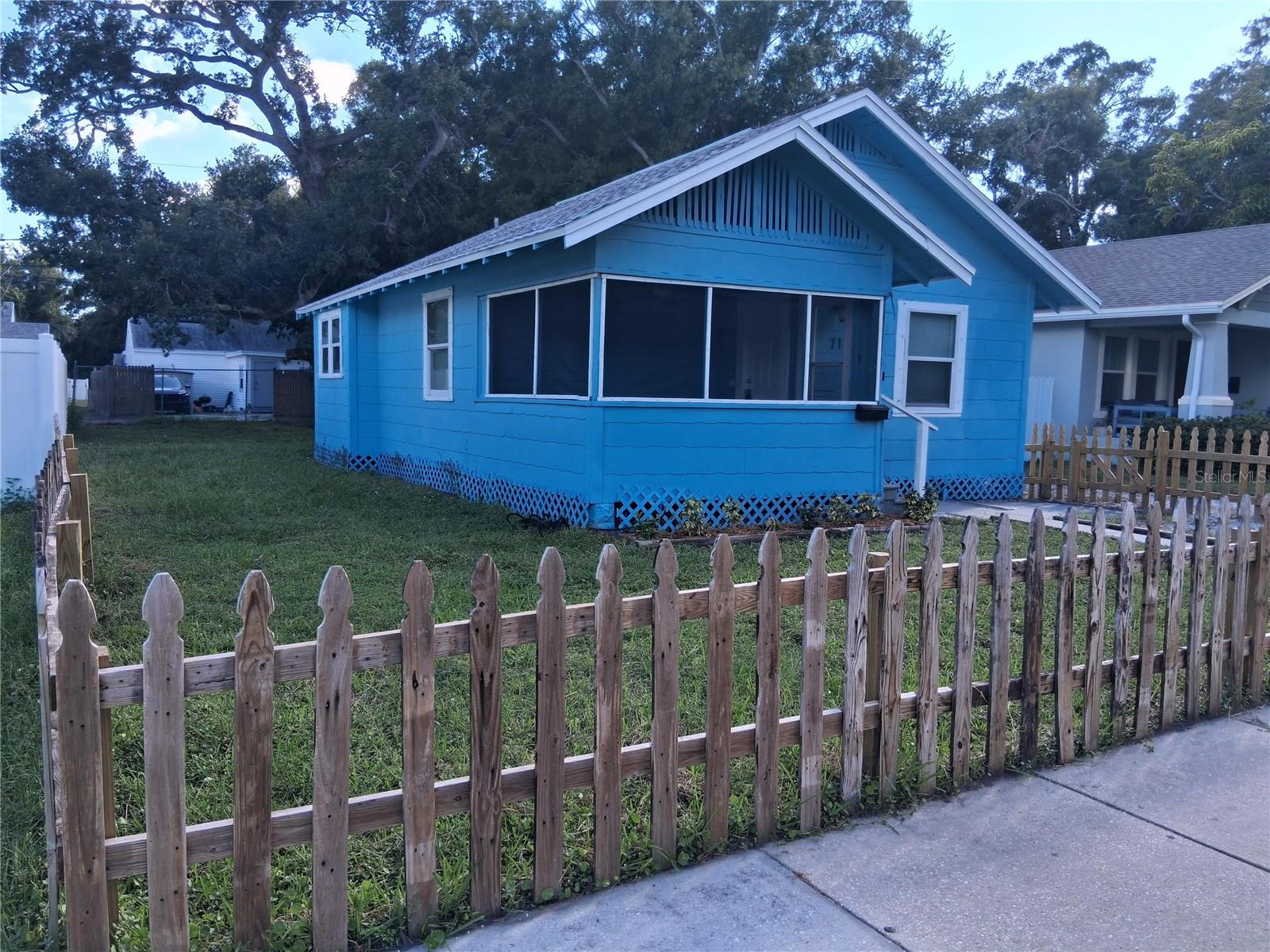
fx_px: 954
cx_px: 635
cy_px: 476
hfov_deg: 67.3
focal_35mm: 26
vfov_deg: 53.1
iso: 25
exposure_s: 1/204
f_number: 1.8
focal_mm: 3.98
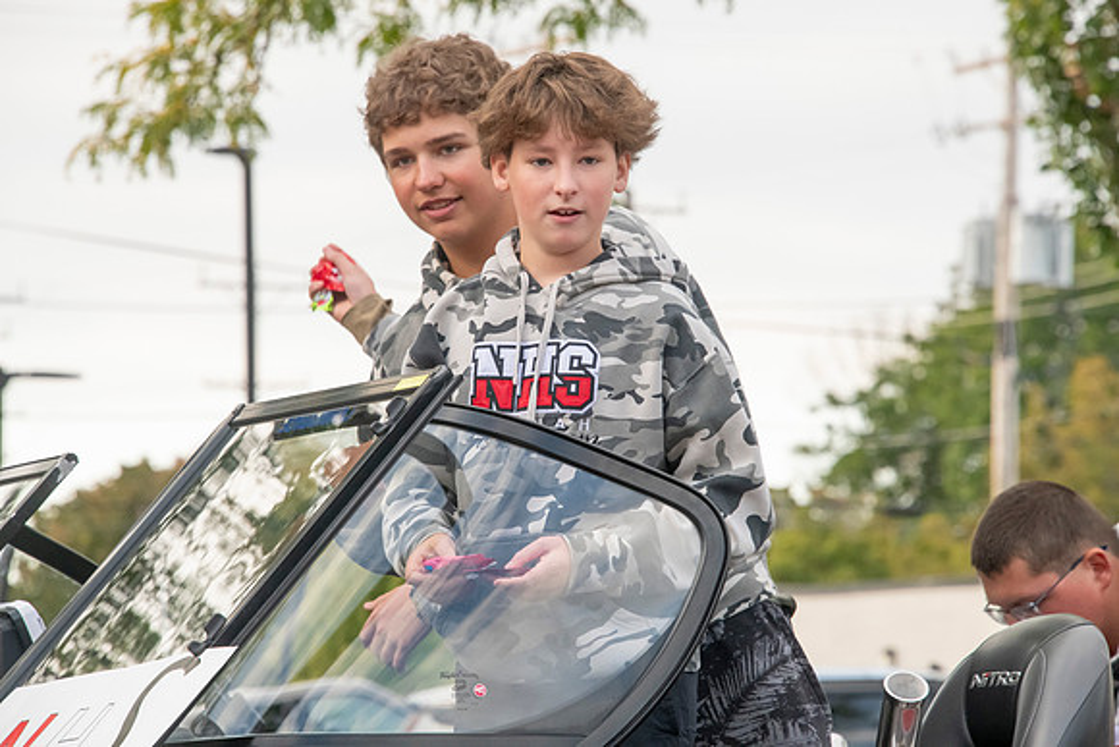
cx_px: 560
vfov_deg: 5.5
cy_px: 374
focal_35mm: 250
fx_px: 7772
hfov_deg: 8.2
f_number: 11
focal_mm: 250
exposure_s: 1/500
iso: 3200
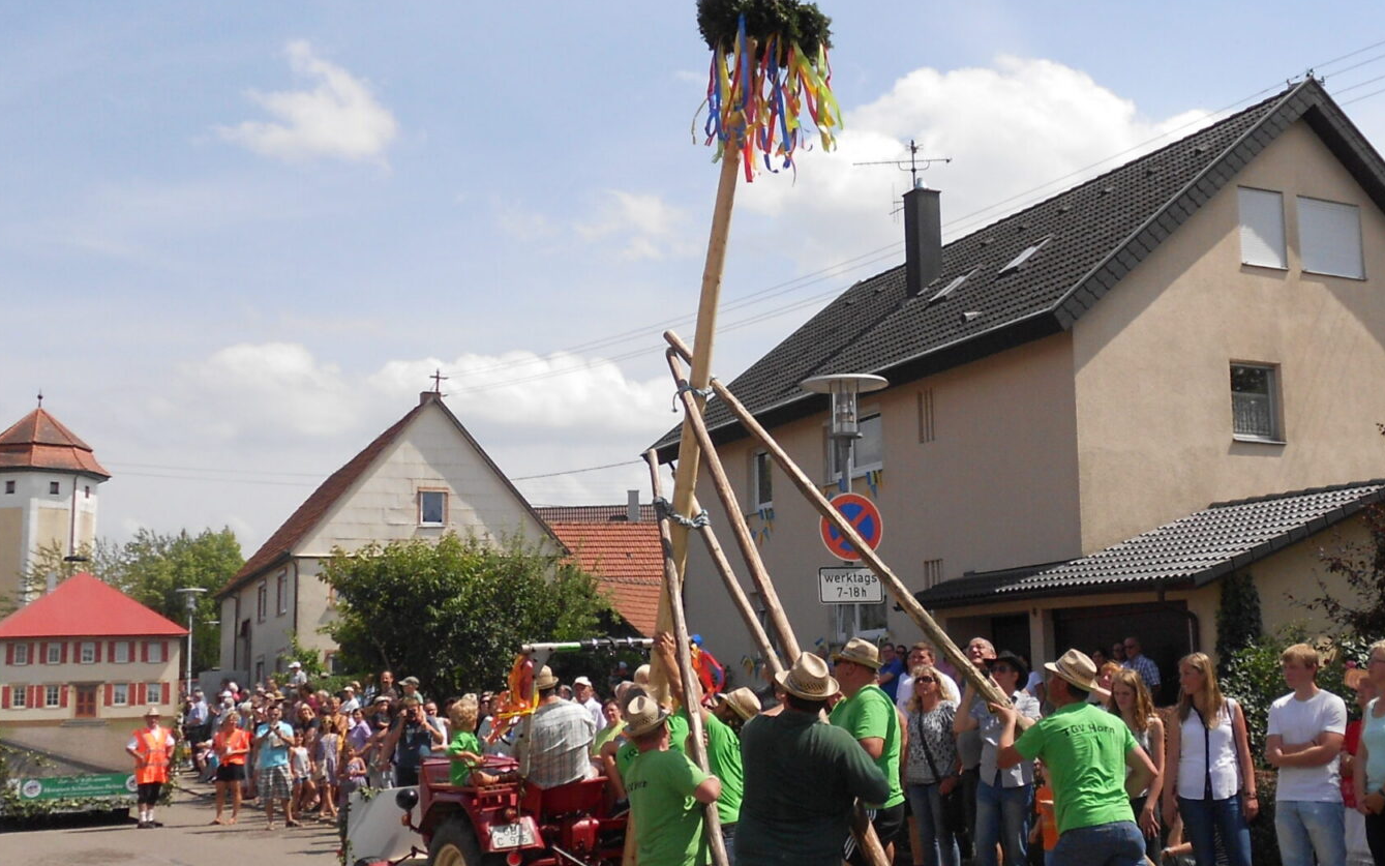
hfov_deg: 42.2
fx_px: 1774
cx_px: 899
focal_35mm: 47
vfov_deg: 27.4
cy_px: 444
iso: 80
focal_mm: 5.3
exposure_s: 1/1000
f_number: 3.4
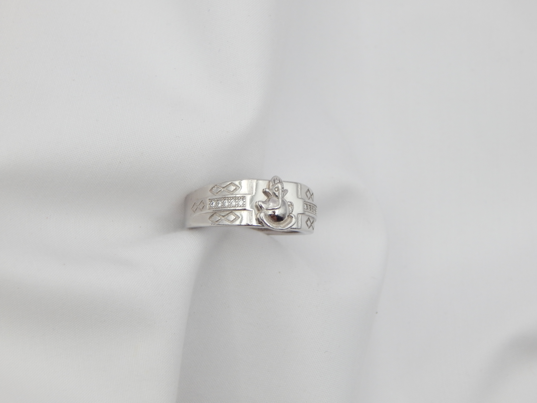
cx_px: 268
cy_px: 202
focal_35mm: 104
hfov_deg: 18.9
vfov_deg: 14.2
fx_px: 1613
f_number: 4.5
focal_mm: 18.7
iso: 125
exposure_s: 1/80
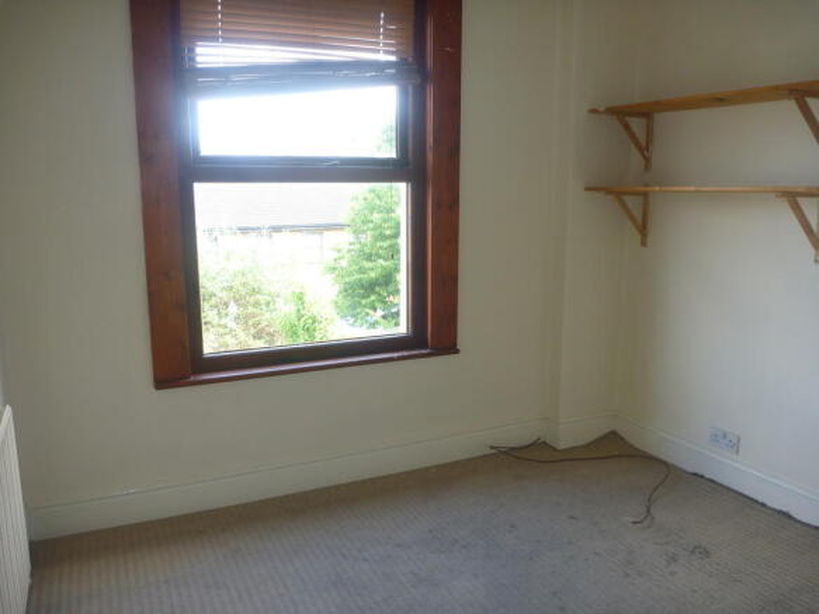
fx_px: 662
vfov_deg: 49.7
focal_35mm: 28
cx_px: 410
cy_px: 307
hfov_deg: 63.5
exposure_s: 1/30
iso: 100
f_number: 3.3
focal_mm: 5
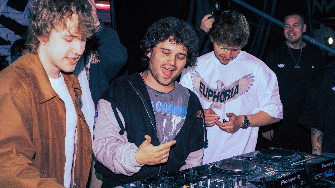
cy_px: 99
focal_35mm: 45
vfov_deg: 26.5
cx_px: 172
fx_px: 400
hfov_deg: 45.5
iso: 1000
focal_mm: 25
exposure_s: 1/125
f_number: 4
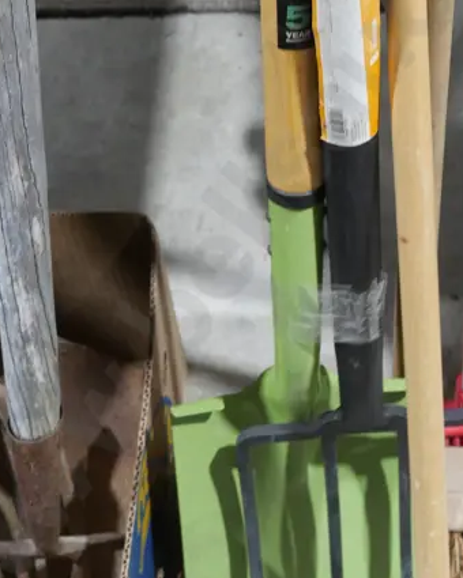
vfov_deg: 20.0
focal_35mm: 94
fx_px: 1610
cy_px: 49
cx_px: 383
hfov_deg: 16.2
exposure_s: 1/60
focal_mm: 20
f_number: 4.4
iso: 1000
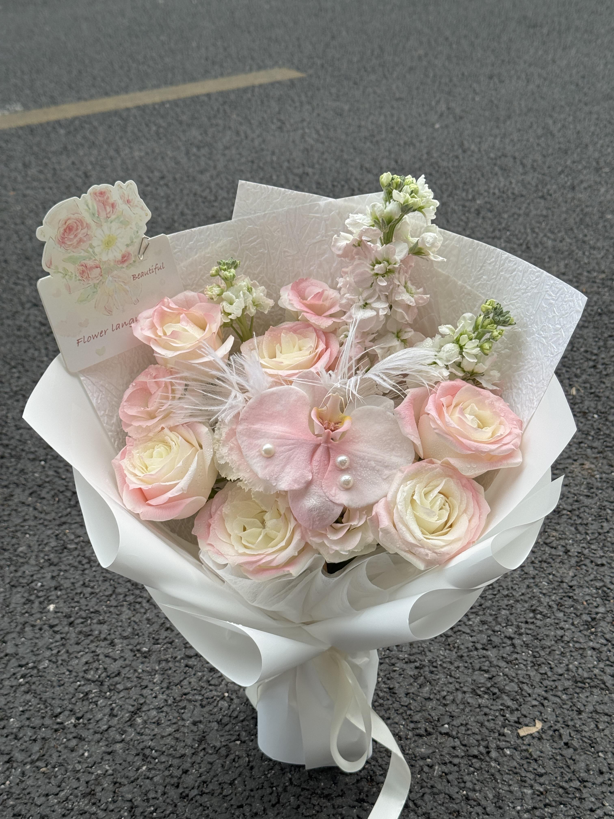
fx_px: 1135
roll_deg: +1.2
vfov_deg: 39.7
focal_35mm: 48
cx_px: 307
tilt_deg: -28.9
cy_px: 410
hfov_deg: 30.3
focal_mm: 6.76
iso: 64
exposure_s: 1/2611
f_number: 1.78
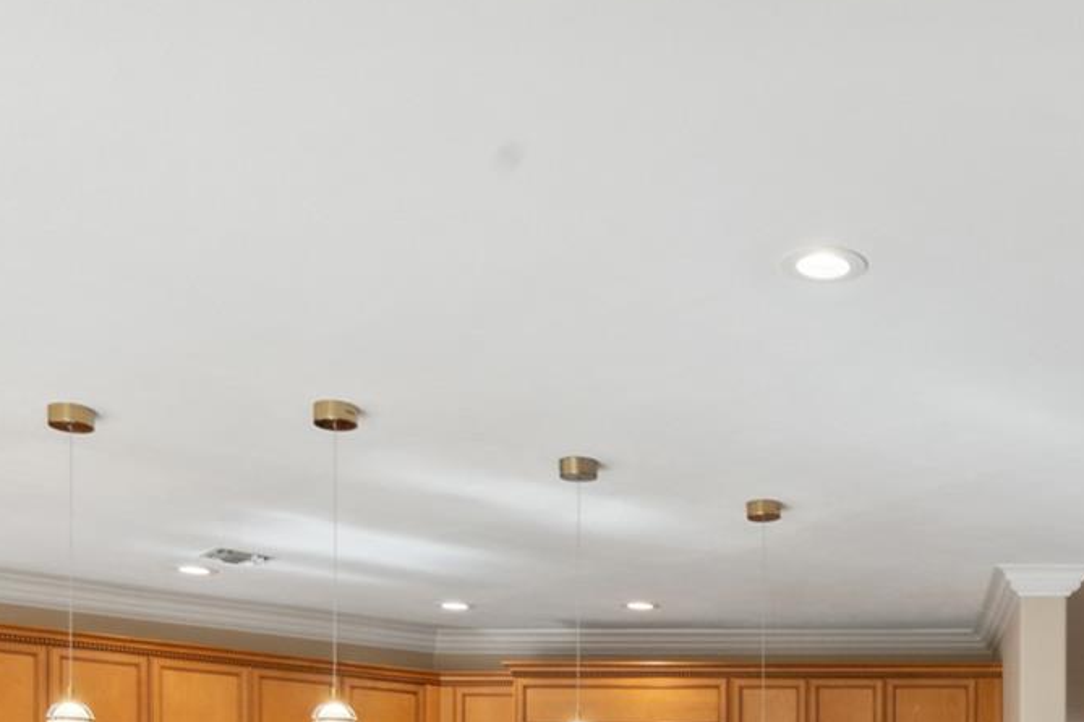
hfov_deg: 39.0
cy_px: 901
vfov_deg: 24.5
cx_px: 847
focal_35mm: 49
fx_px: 1475
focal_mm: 16
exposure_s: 1/80
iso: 320
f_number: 10
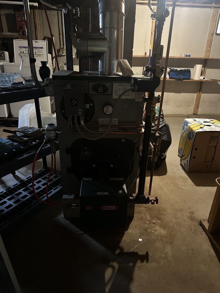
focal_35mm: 24
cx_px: 110
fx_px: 203
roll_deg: -1.2
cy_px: 146
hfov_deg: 56.8
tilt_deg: -22.6
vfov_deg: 71.6
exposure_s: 1/30
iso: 1600
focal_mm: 6.86
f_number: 1.78
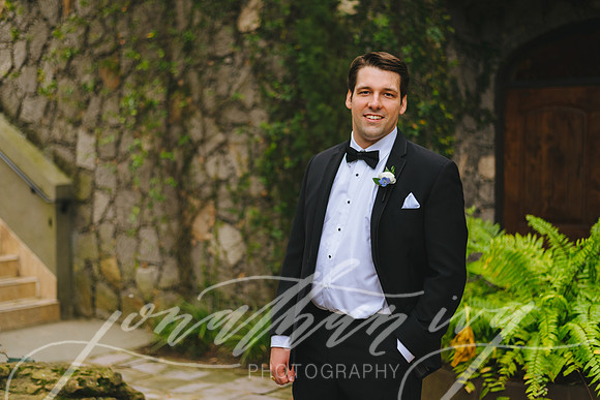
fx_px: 859
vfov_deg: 26.2
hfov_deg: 38.5
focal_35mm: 52
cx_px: 291
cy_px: 194
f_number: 2
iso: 400
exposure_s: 1/1600
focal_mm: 50
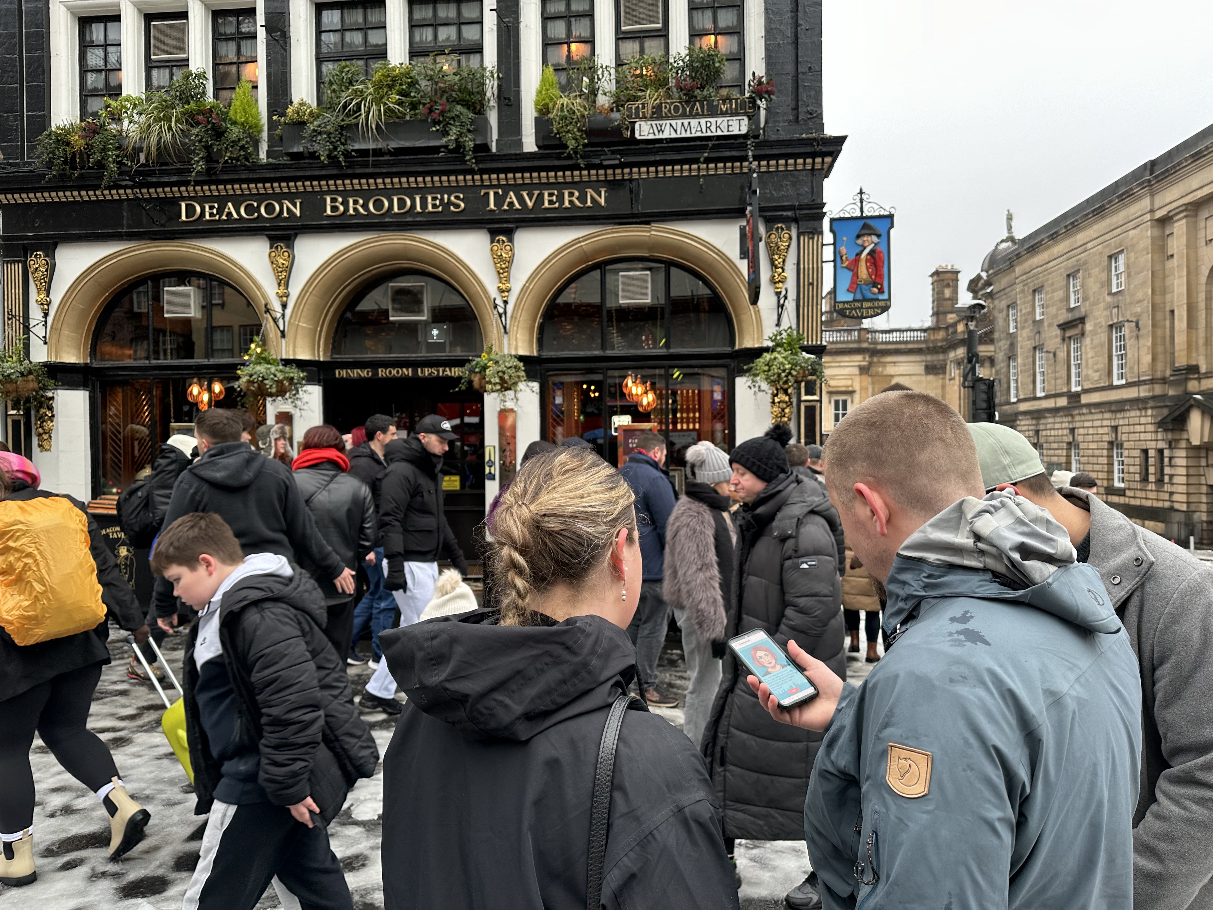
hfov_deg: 71.6
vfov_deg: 56.8
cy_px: 455
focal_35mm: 24
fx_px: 841
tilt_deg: -2.7
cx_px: 606
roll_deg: +1.0
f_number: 1.78
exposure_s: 1/121
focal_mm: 6.86
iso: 100
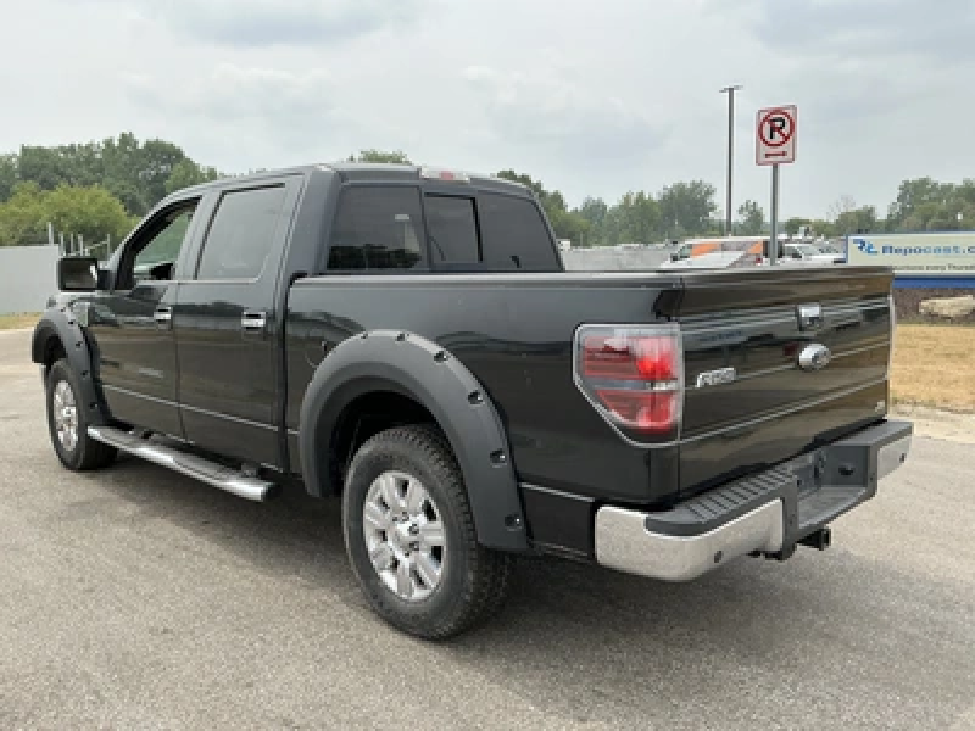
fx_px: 789
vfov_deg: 49.7
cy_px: 366
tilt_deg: -4.4
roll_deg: +0.8
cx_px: 488
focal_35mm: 28
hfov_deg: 63.4
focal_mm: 3
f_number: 1.8
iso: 25
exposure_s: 1/1451
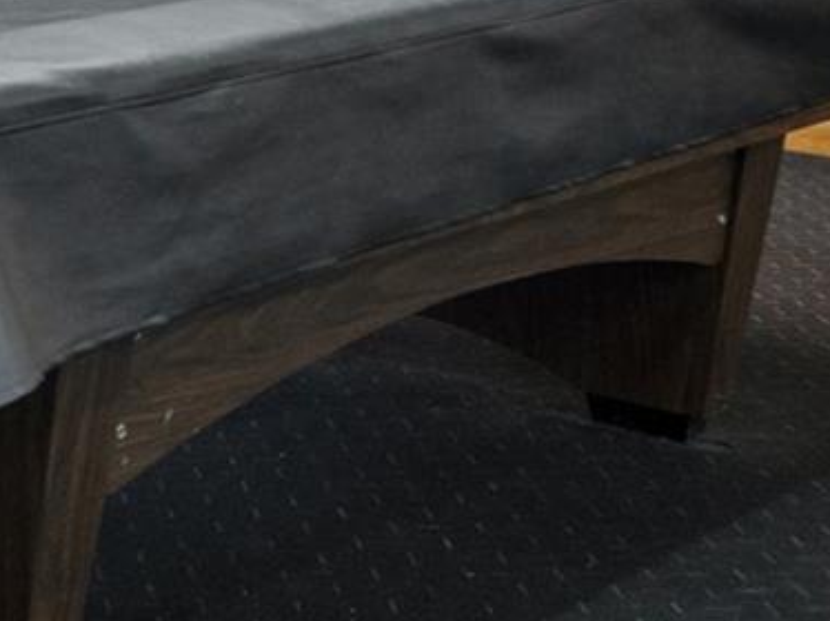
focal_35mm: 107
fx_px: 2564
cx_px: -217
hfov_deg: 17.4
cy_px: -324
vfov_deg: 13.0
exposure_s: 1/4
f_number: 8
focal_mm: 26
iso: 320
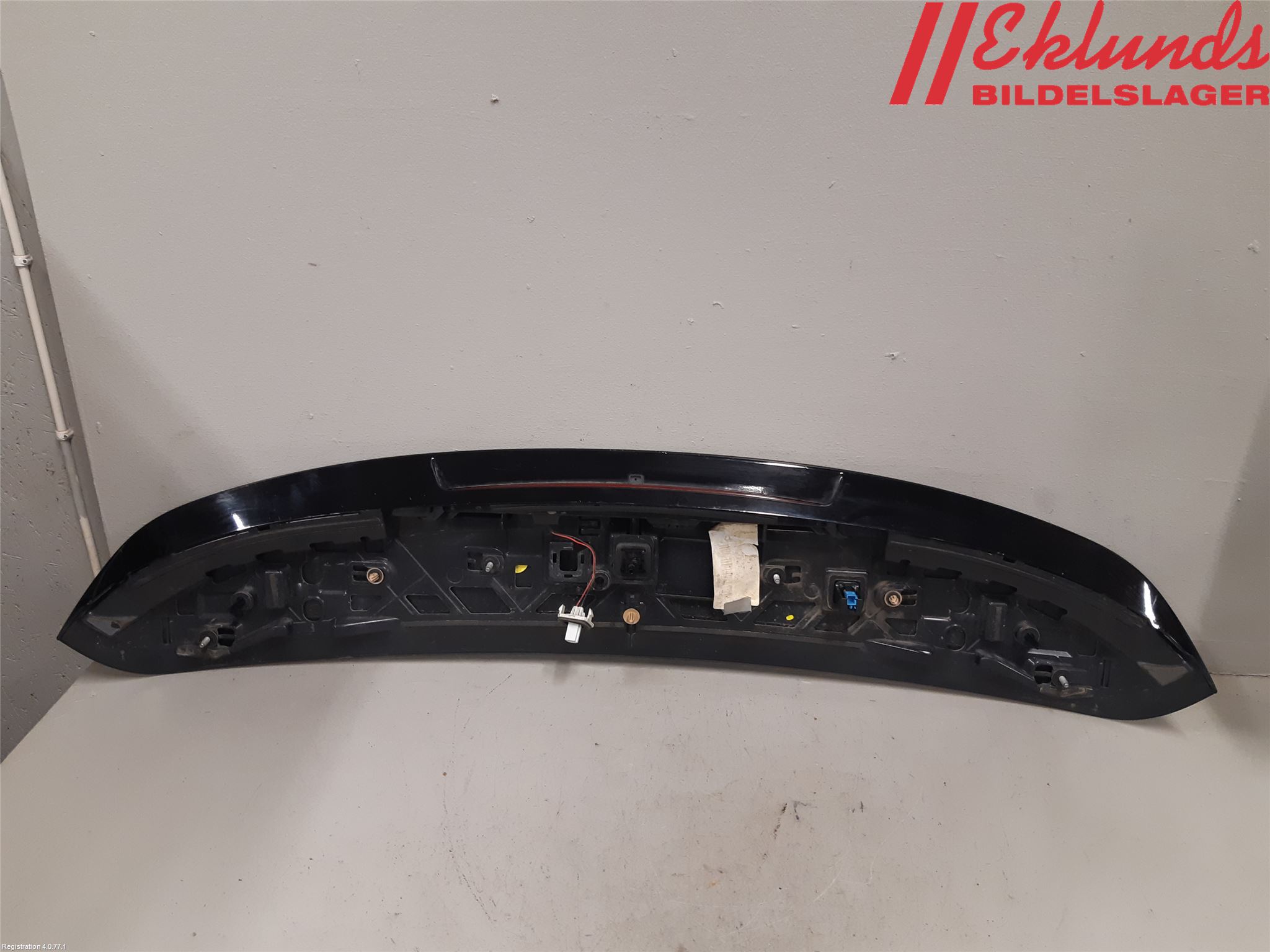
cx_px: 635
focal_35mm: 26
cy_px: 476
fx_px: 954
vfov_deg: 53.1
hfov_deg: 67.3
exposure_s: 1/50
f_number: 1.7
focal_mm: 3.93
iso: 160
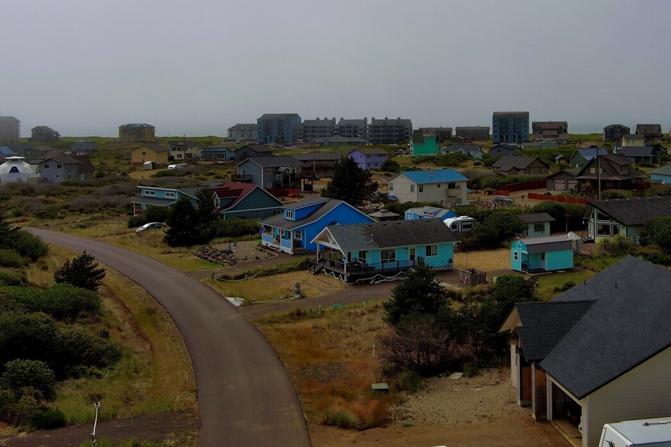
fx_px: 876
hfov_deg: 41.7
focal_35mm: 47
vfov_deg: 28.3
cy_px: 114
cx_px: 405
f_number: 2.8
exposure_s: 1/5495
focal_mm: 10.57
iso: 101
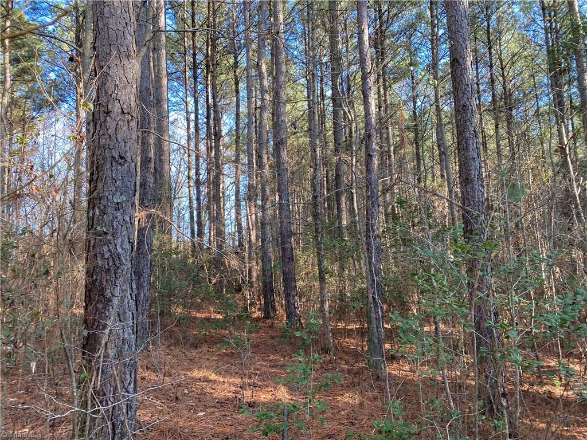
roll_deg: +2.7
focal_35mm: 26
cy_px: 220
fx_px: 441
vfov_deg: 53.1
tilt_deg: +5.6
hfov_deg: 67.3
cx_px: 294
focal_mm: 4.25
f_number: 1.8
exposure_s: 1/121
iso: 50
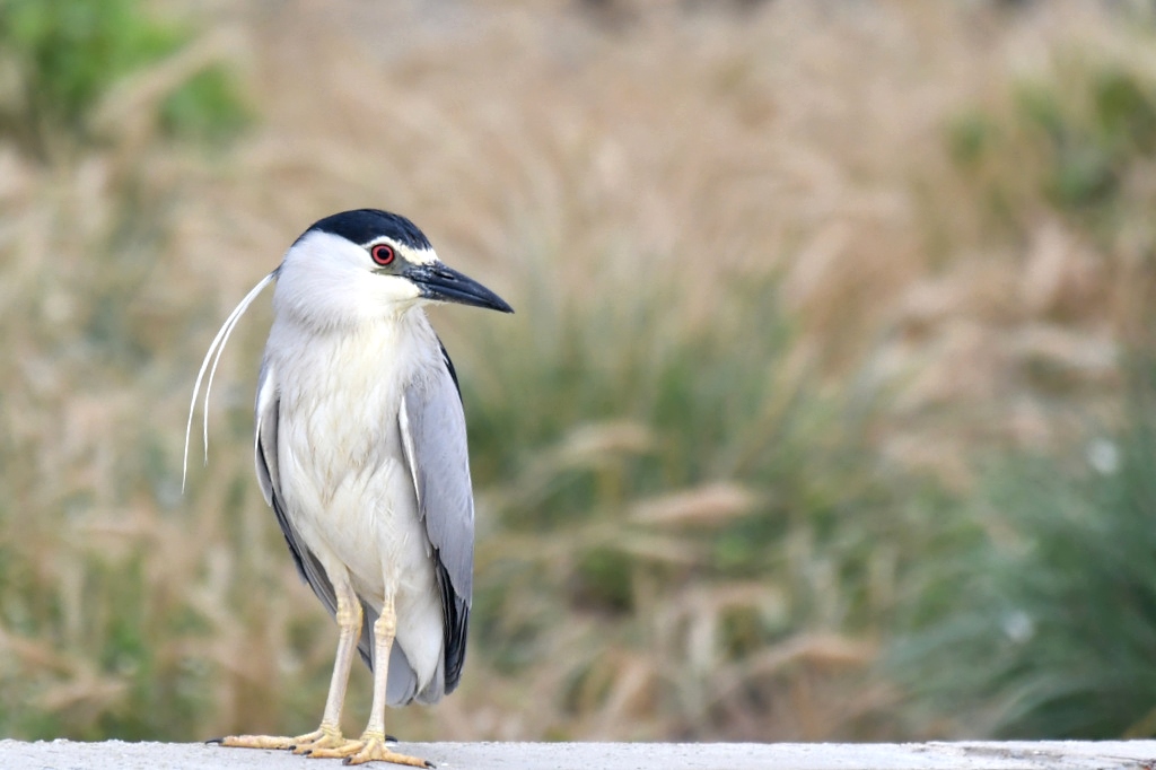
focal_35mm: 660
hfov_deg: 3.1
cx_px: 578
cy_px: 385
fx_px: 21185
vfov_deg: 2.1
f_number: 5.6
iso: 720
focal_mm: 440
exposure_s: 1/500
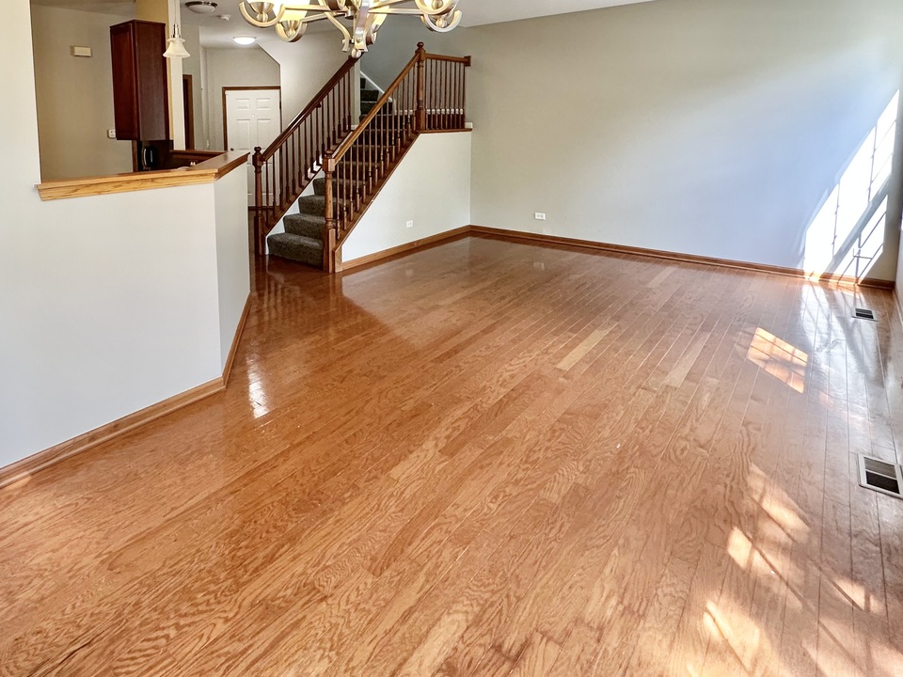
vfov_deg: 60.2
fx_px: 548
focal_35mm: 21
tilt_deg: -5.1
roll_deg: +0.5
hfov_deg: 77.0
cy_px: 175
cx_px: 318
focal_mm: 2.22
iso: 200
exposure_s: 1/120
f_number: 2.2
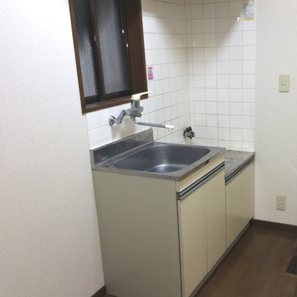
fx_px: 398
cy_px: 165
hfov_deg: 40.4
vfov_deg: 40.9
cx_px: 200
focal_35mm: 41
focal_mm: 4.12
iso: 80
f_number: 2.2
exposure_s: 1/33
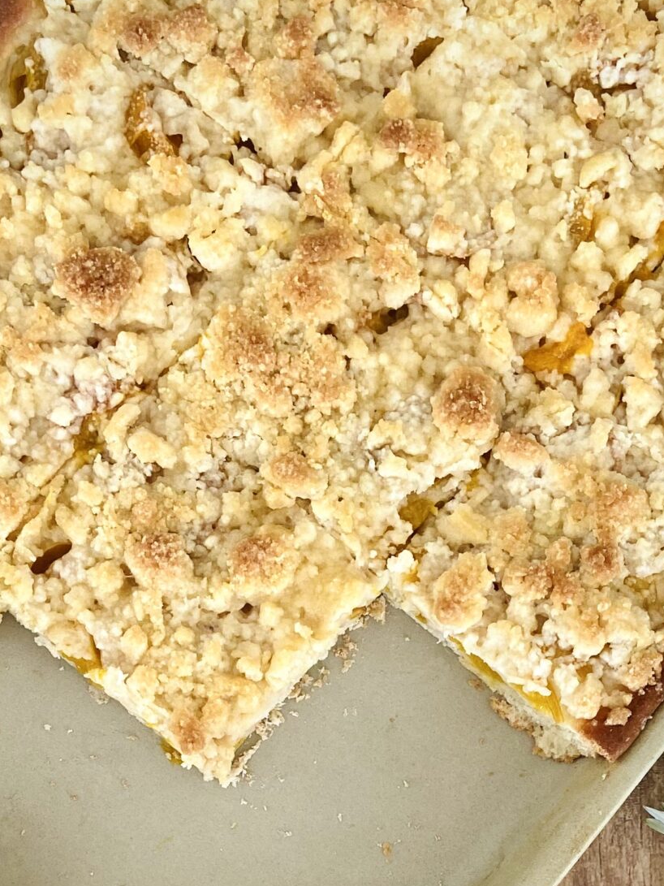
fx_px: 1560
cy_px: 865
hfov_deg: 24.0
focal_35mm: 61
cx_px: 350
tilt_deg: -88.0
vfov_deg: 29.8
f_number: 1.8
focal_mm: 4.25
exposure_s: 1/121
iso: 125
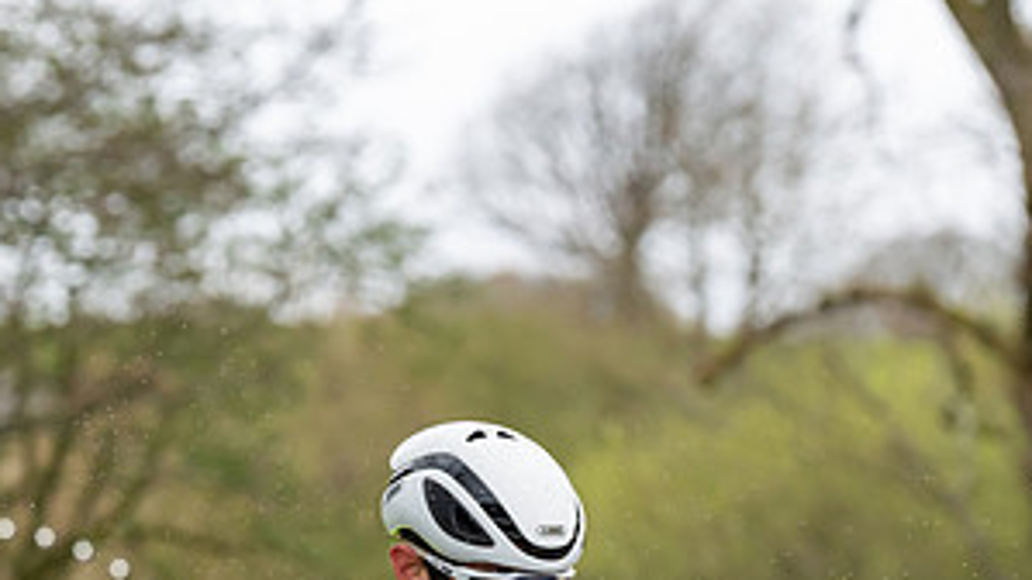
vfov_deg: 5.2
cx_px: 500
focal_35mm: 234
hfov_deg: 9.2
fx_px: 6402
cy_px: 665
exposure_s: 1/1000
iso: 1600
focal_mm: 115
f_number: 4
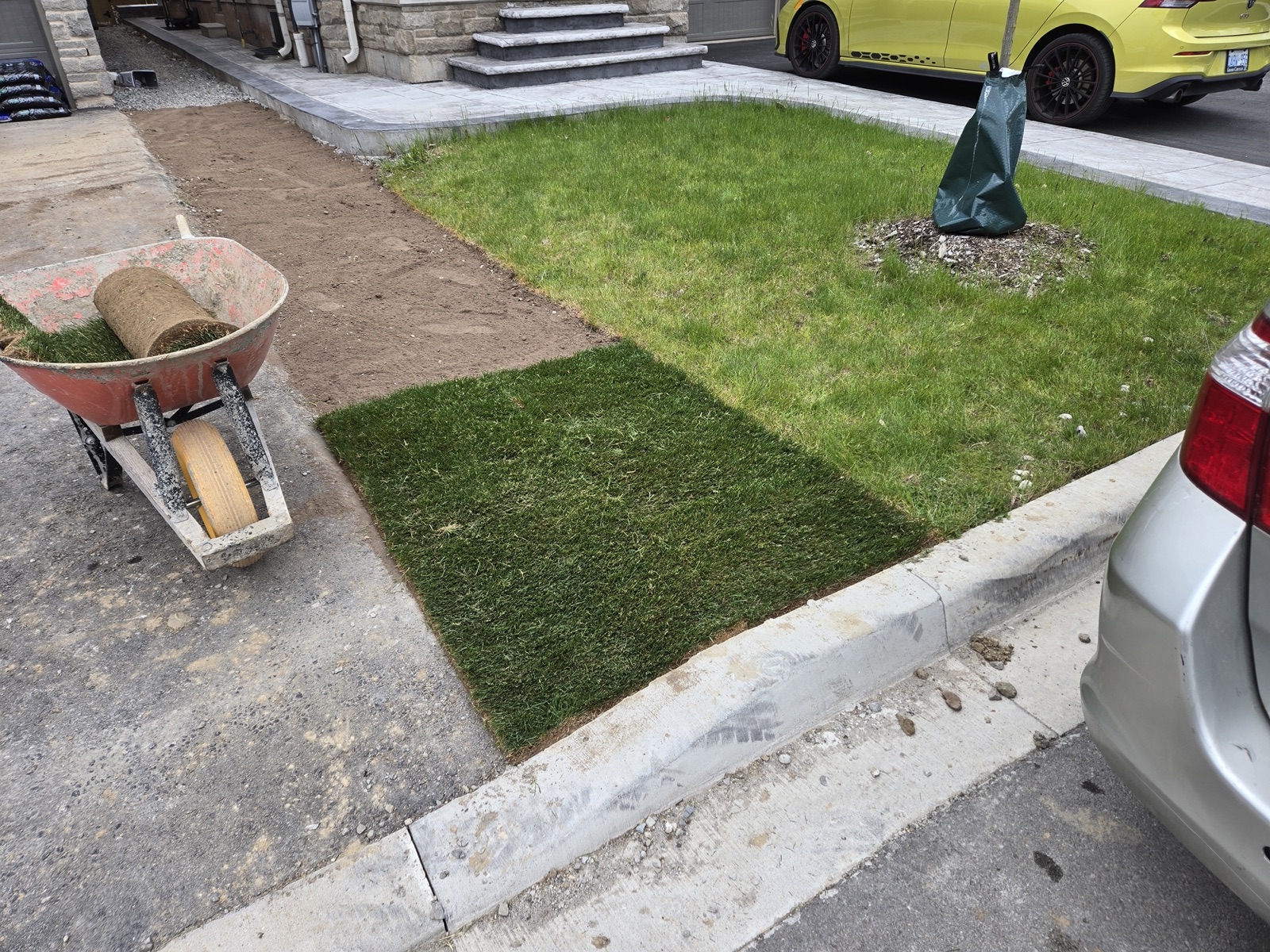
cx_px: 635
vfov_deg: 58.9
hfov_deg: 73.9
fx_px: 844
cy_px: 476
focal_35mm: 23
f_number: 1.8
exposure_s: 1/382
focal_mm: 5.4
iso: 25
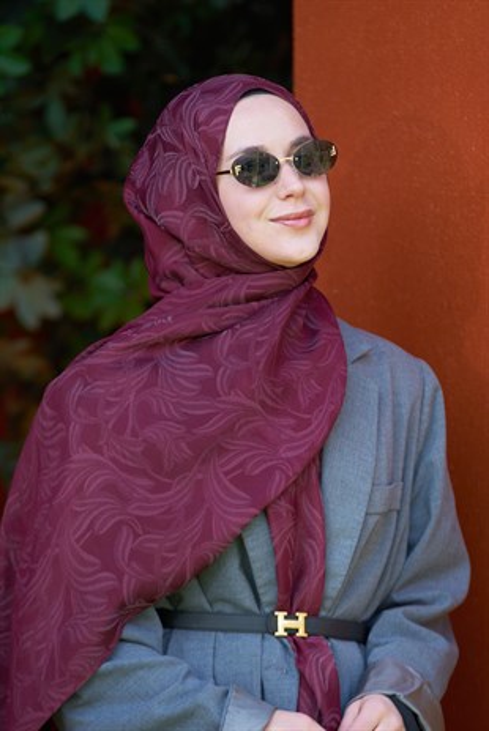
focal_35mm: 182
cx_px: 244
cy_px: 366
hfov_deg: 7.6
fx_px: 3702
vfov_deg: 11.3
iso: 200
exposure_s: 1/200
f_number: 4
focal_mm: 182
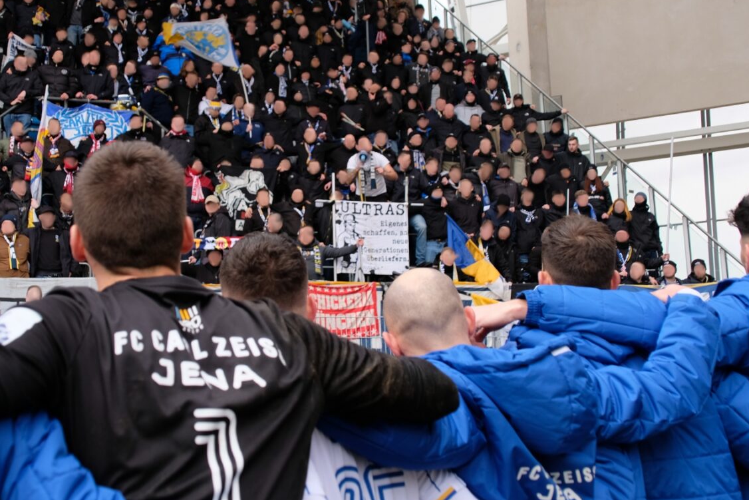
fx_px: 1124
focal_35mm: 54
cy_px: 208
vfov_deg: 25.0
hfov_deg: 36.8
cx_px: 308
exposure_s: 1/90
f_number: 4
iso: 400
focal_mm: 25.4
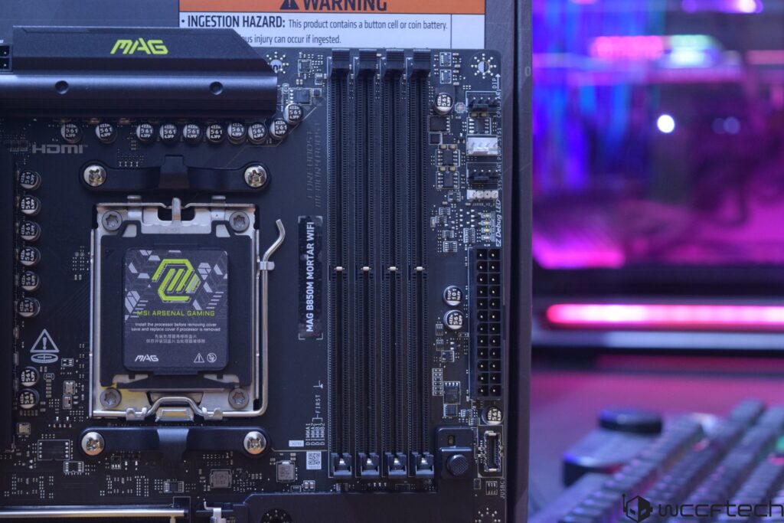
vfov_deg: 16.6
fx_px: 1797
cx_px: 392
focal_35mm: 82
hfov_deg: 24.6
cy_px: 262
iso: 1600
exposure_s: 1/10
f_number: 5.6
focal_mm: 55
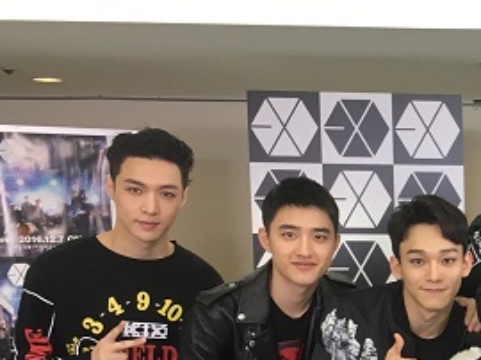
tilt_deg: -8.0
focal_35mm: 86
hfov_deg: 20.3
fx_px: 1194
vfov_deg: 16.6
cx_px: 666
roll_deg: -0.6
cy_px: 392
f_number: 2.2
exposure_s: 1/30
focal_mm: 4.15
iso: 32
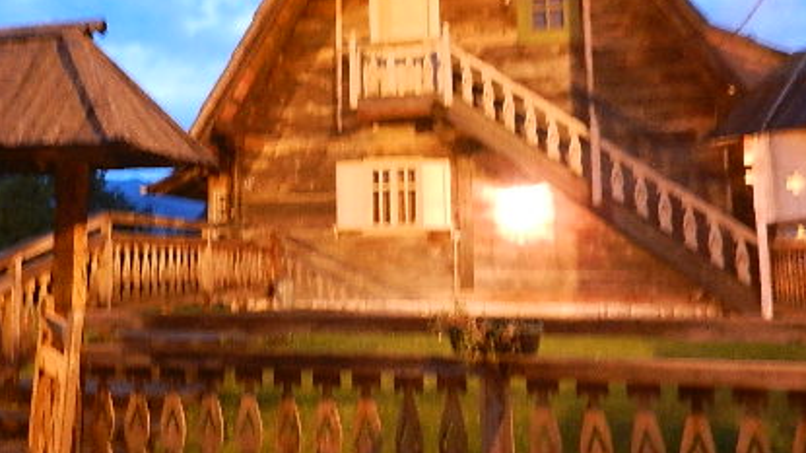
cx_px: 264
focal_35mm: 42
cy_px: 130
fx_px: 897
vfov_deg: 28.0
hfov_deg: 47.5
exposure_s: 1
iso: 640
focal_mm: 4.5
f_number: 3.5
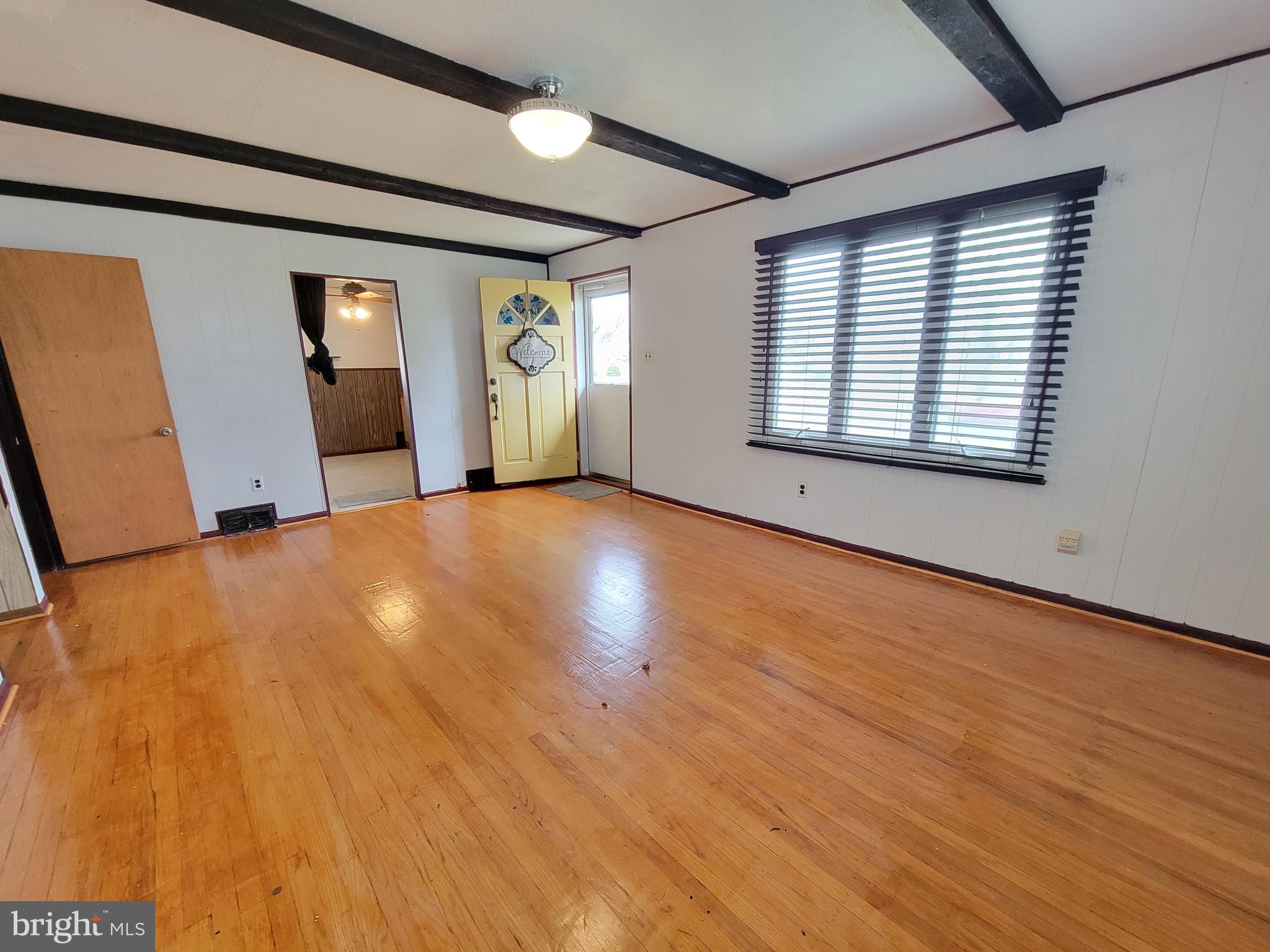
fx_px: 477
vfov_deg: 89.9
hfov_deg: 106.2
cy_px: 476
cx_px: 635
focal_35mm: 13
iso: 400
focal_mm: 2.2
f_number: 2.2
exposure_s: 1/30
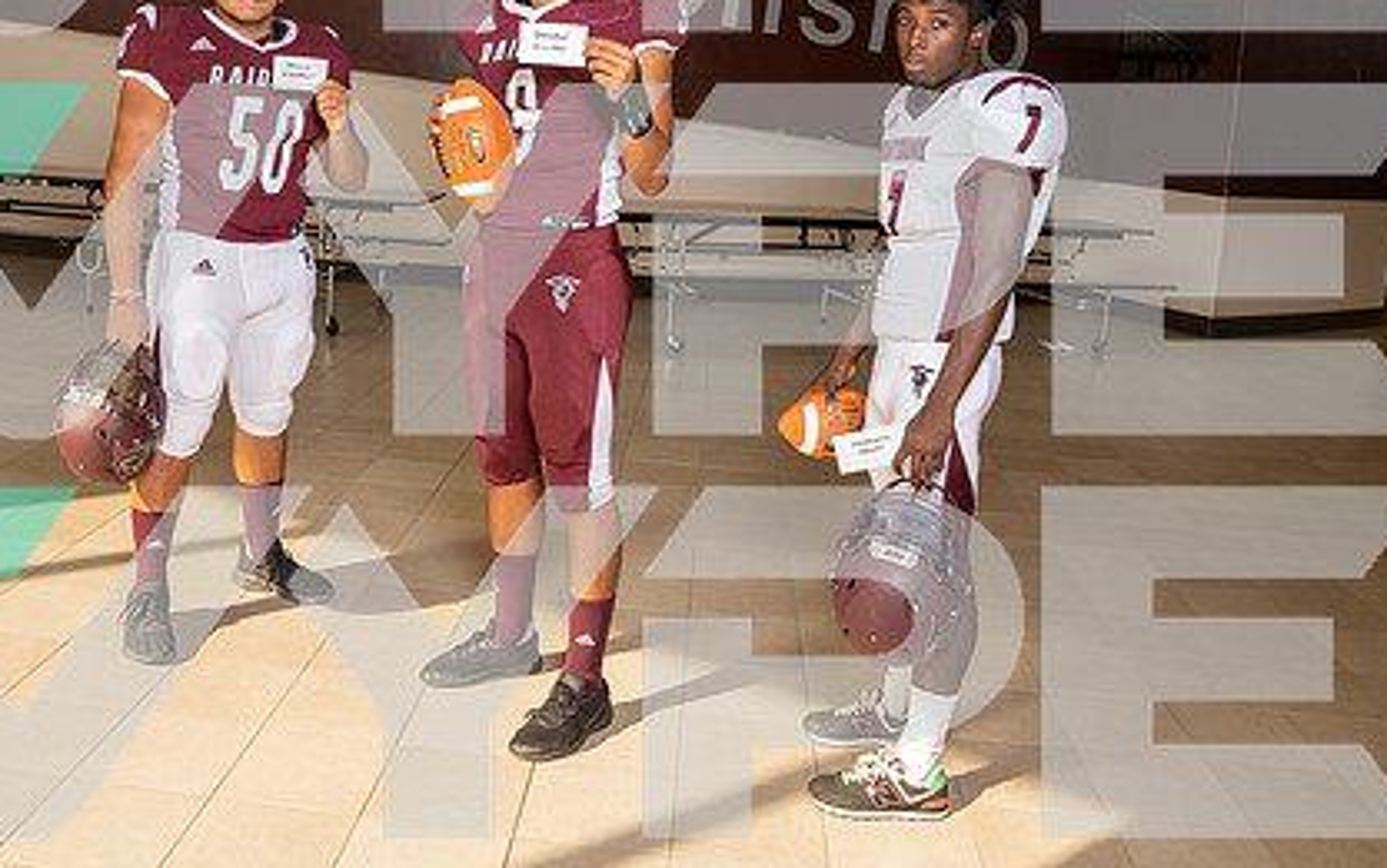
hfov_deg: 56.4
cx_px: 589
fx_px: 1286
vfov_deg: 36.8
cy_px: 261
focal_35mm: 34
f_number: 8
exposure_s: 1/250
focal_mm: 24
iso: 800
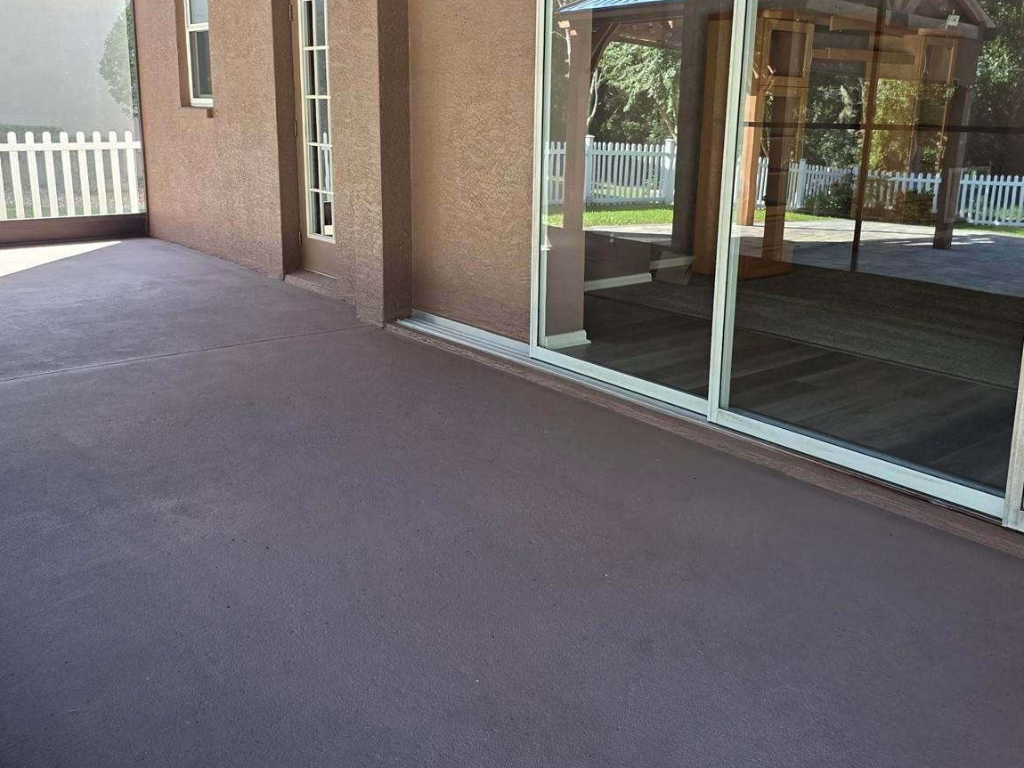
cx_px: 554
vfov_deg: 44.0
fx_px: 947
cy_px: 311
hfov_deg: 56.7
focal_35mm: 32
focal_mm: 6.25
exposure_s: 1/180
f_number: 1.7
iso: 160
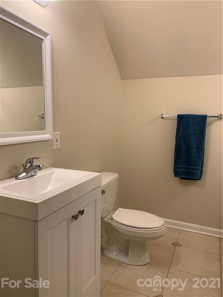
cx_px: 112
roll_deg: -0.5
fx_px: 223
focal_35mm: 26
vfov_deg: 67.3
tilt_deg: -6.5
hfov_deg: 53.1
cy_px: 148
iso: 80
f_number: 1.8
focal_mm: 4.25
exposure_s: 1/120
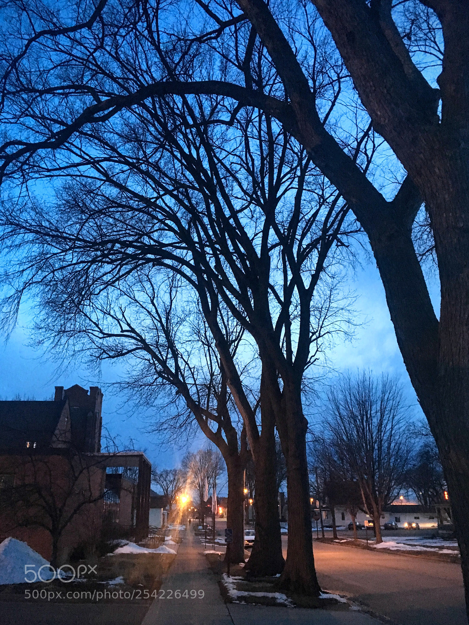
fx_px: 524
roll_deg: +3.0
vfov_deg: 61.7
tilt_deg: +20.9
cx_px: 234
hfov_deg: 48.2
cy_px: 312
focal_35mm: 29
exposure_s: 1/15
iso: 320
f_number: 2.2
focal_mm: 4.15
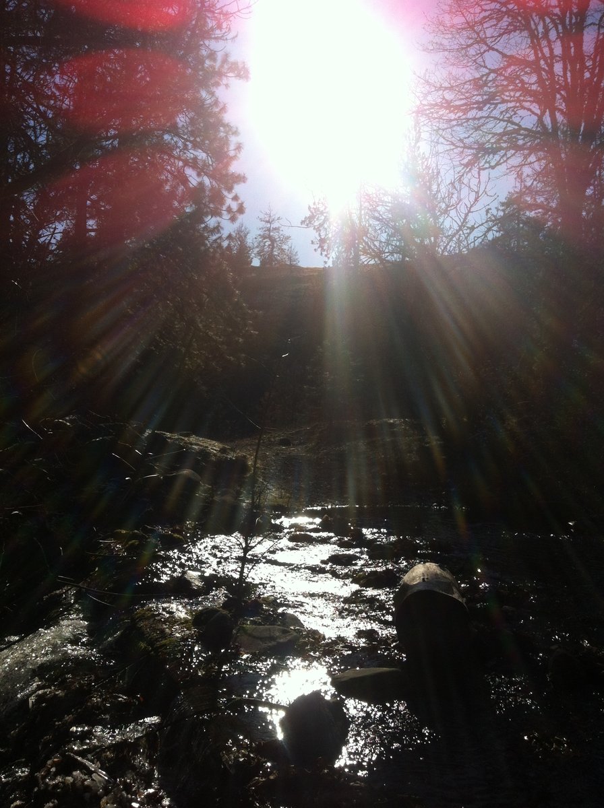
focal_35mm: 35
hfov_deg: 40.6
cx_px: 302
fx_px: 817
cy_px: 404
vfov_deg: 52.7
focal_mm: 3.85
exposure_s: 1/3771
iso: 80
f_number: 2.8
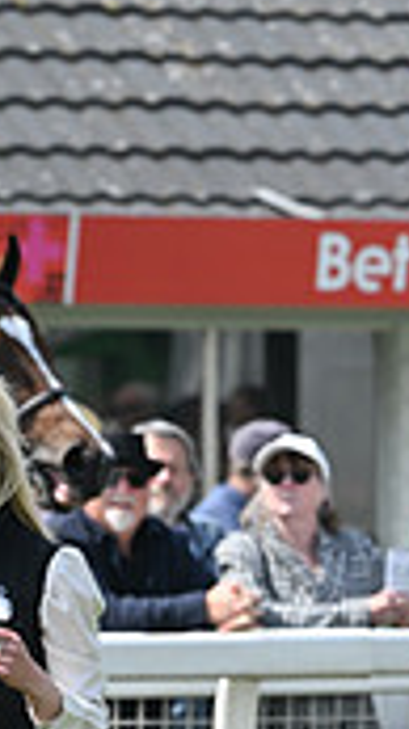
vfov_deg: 3.1
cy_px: 714
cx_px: 1122
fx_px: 13606
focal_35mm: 704
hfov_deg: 1.7
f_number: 6.3
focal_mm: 200
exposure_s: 1/1250
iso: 400
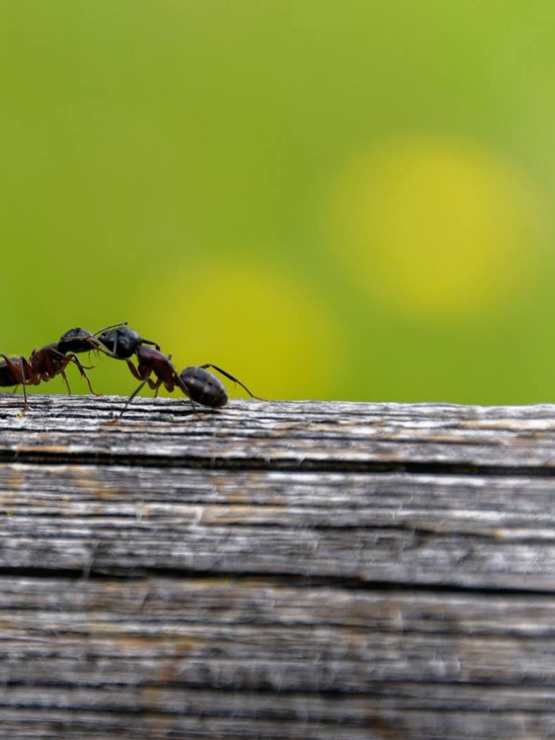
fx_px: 13019
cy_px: 370
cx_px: 64
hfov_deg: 2.4
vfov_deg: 3.3
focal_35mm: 609
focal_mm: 280
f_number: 6.3
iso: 400
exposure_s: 1/500
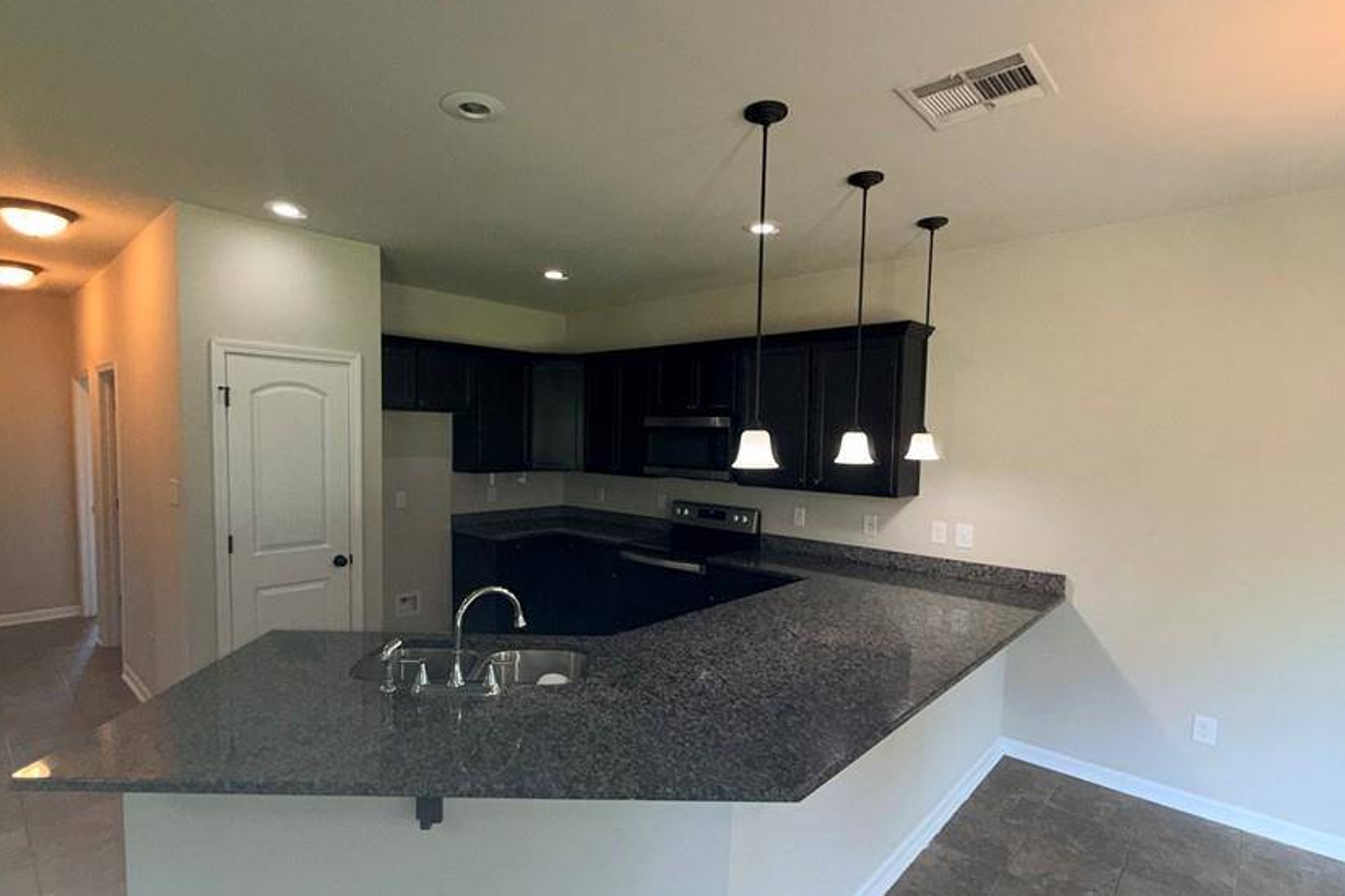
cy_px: 476
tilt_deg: -3.4
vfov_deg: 67.3
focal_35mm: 18
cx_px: 638
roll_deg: -1.4
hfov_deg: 89.9
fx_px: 672
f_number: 2.2
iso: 80
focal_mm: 2.22
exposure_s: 1/60
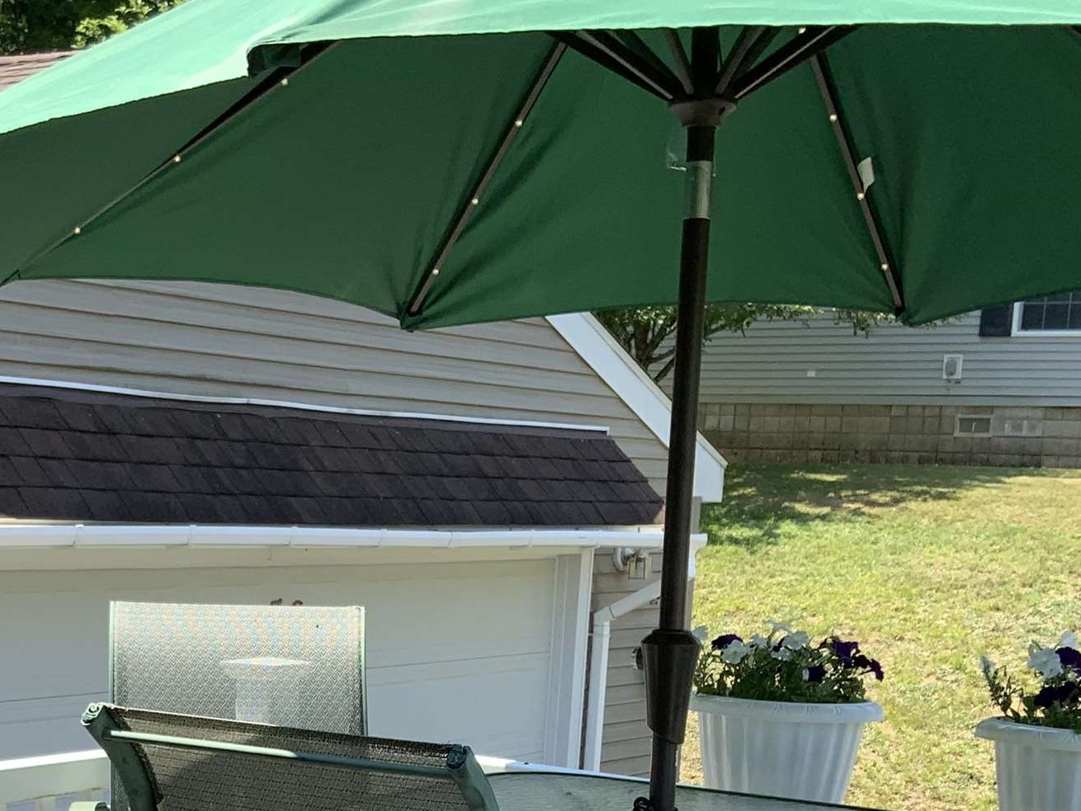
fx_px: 2124
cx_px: 257
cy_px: 832
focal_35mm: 68
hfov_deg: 28.1
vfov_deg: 20.8
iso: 16
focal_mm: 3
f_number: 1.8
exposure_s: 1/739
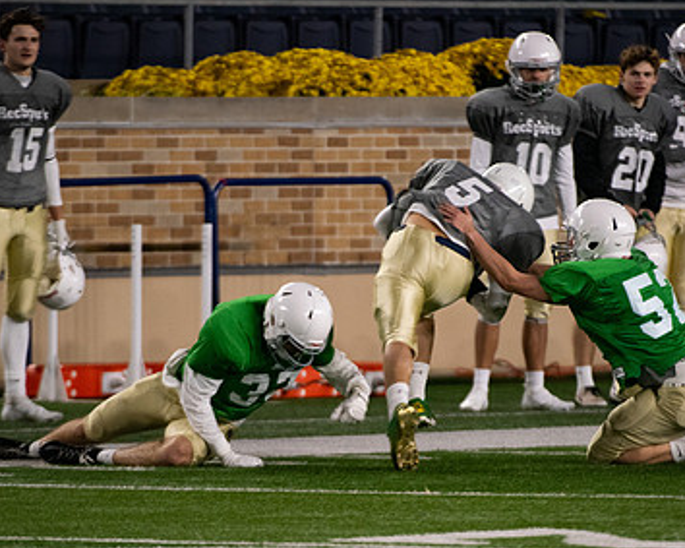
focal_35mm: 615
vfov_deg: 2.5
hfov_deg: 3.1
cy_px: 367
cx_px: 373
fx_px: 12465
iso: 3600
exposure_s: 1/500
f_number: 4.5
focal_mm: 400
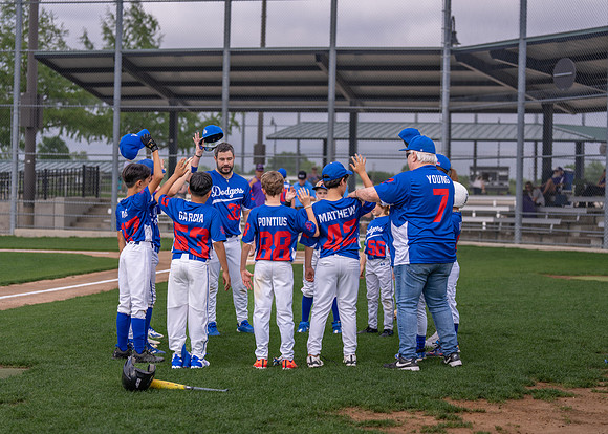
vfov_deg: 19.0
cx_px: 304
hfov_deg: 26.3
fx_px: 1299
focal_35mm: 75
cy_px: 217
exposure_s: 1/1000
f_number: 2.8
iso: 100
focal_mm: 70
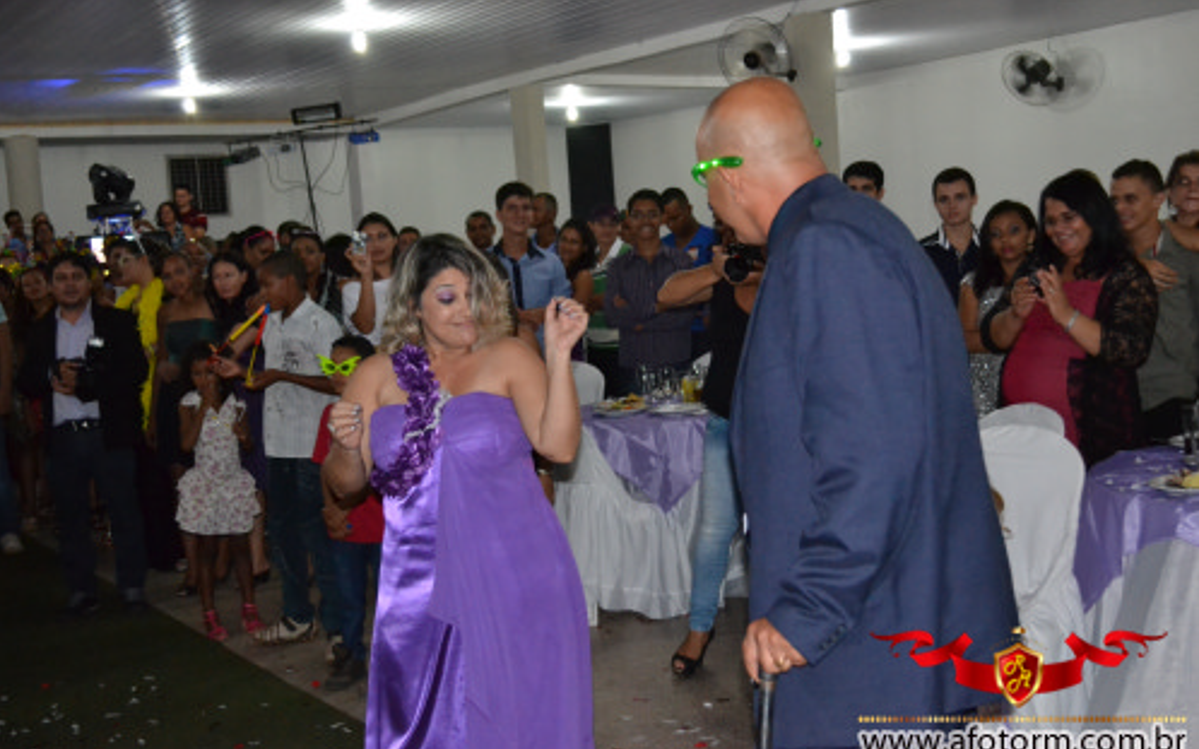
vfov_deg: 28.9
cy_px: 391
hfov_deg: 44.8
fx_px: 1454
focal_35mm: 45
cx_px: 600
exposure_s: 1/60
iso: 3200
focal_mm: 29
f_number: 4.5
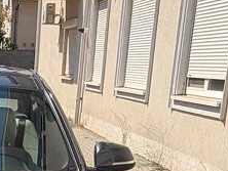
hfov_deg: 15.7
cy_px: 316
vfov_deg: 11.7
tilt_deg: -17.8
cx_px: -93
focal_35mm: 117
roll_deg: +0.2
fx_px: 771
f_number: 1.6
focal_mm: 5.96
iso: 64
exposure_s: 1/3831
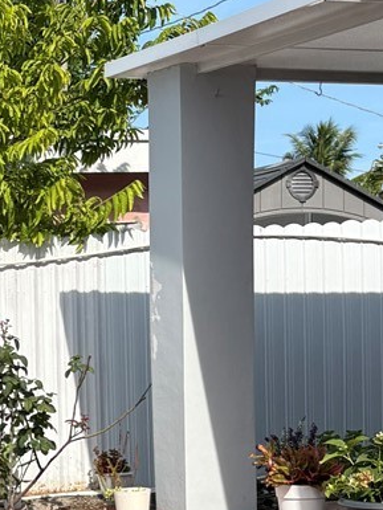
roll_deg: +1.3
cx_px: -151
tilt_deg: -6.6
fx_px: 1592
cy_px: 502
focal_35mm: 108
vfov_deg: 17.8
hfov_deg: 13.1
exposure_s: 1/2747
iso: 50
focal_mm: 5.96
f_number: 1.6
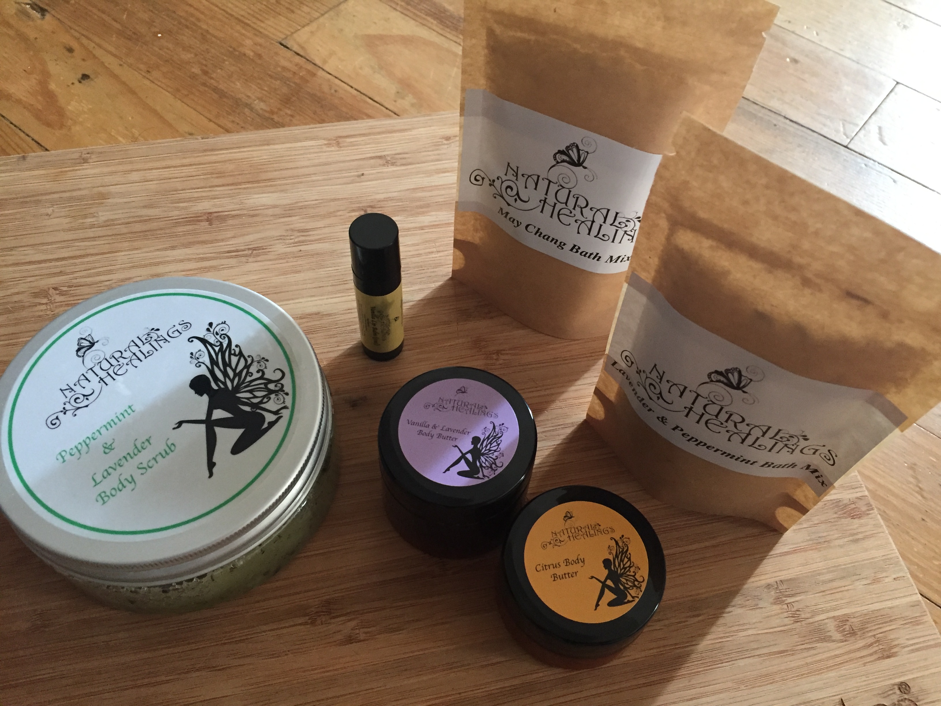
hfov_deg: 61.7
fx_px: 788
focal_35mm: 29
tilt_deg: -57.8
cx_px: 470
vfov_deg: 48.2
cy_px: 353
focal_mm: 4.15
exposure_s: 1/33
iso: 320
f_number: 2.2
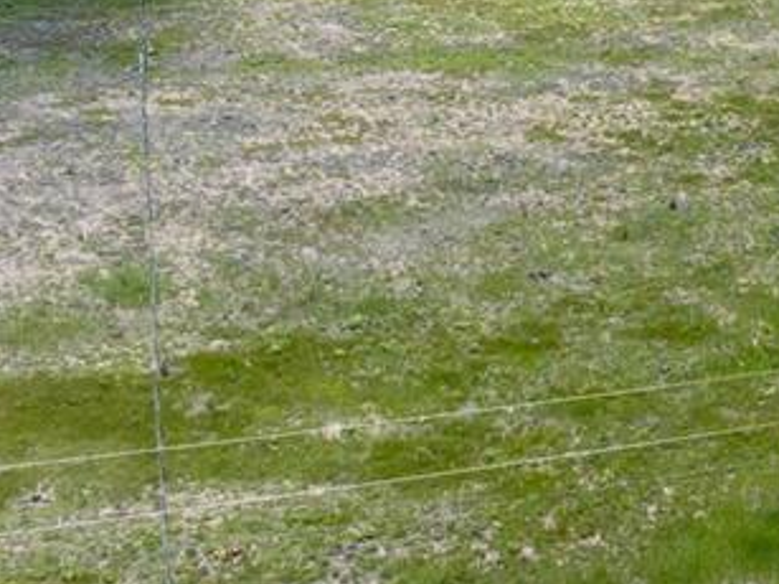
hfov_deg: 20.1
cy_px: 58
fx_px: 1800
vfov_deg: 18.1
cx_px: 1256
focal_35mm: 80
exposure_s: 1/120
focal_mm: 12.29
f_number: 10
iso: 100
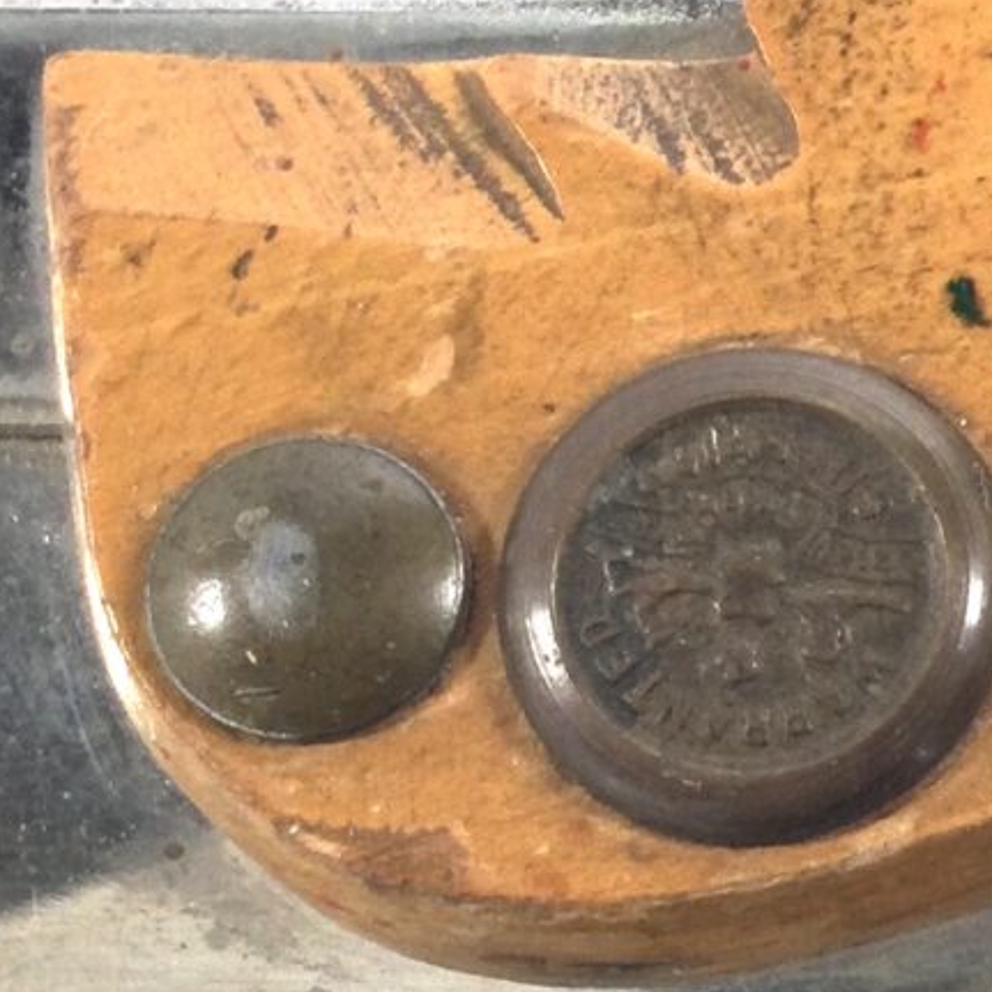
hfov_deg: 13.5
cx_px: 1464
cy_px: 522
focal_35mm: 122
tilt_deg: -78.6
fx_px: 3955
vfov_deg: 14.3
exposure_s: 1/100
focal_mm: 3.3
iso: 40
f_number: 2.4
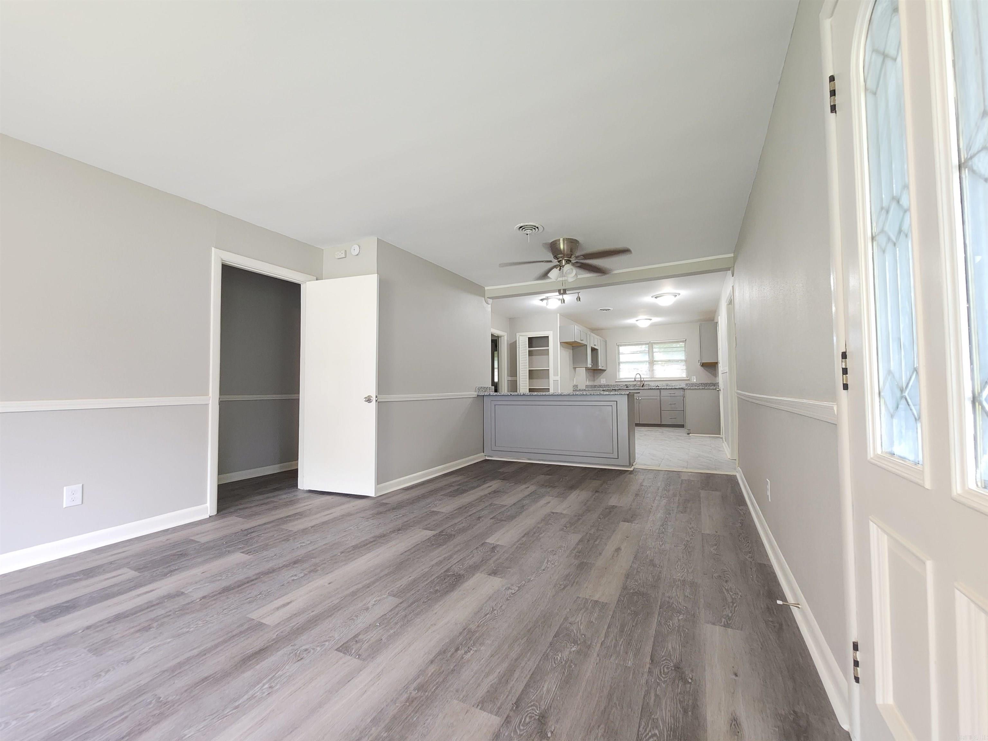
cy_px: 370
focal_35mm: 13
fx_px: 371
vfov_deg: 89.9
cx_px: 494
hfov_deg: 106.2
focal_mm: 2.2
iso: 400
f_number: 2.2
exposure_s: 1/60
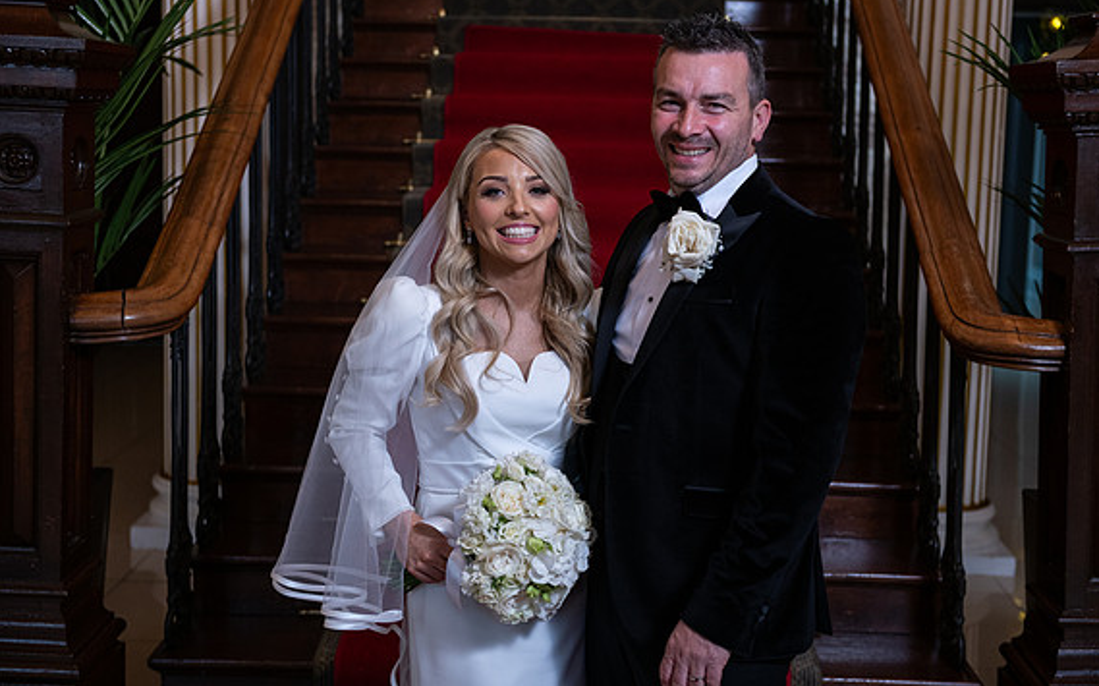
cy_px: 318
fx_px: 1557
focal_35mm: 52
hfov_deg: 38.9
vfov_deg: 24.8
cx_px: 558
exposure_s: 1/160
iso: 500
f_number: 3.5
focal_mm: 50
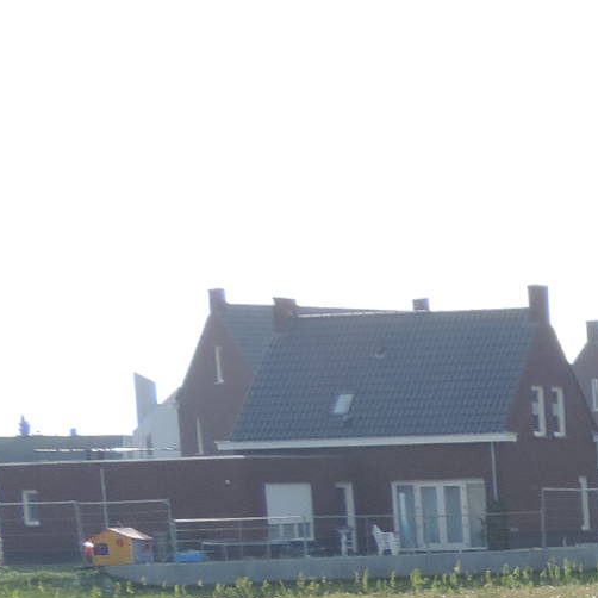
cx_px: 1282
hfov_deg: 12.4
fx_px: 2345
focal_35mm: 120
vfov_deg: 14.0
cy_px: 780
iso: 80
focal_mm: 5.3
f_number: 3.1
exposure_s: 1/640
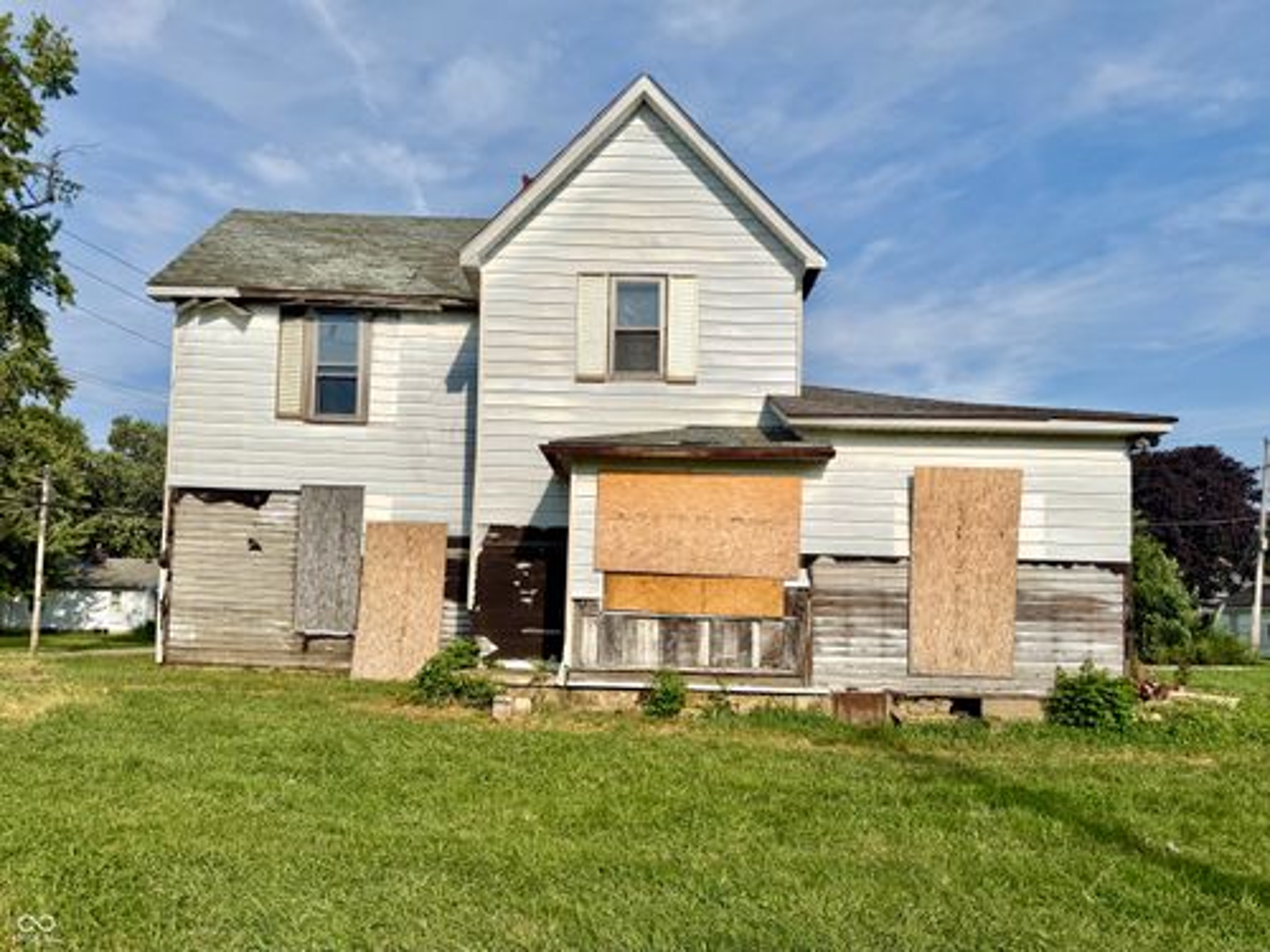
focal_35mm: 24
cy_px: 476
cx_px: 635
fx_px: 881
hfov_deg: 71.6
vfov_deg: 56.8
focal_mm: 6.76
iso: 80
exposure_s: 1/8130
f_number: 1.78
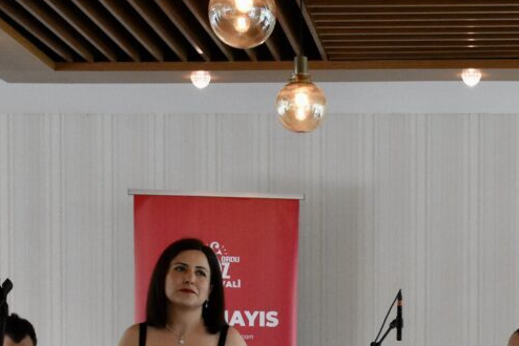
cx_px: 417
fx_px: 1457
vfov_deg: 13.2
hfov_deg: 20.0
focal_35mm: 101
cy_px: 435
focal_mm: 26
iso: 3200
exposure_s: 1/125
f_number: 5.6
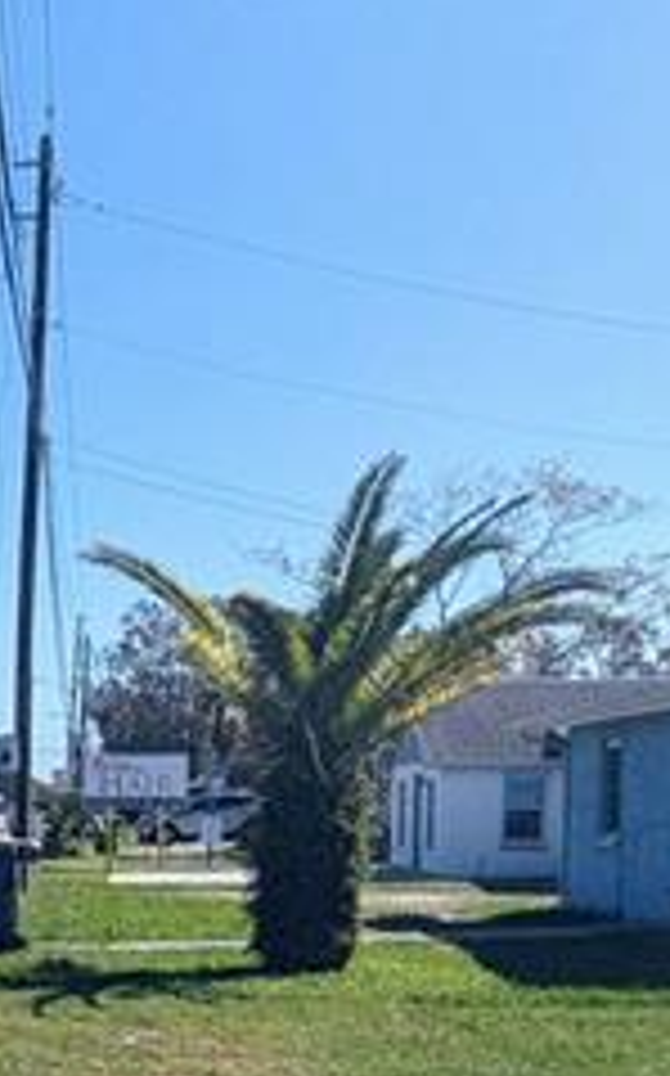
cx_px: -157
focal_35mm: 59
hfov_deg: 20.4
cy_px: 990
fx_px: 1727
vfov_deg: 32.6
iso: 50
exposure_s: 1/1712
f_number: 2.2
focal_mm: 1.95
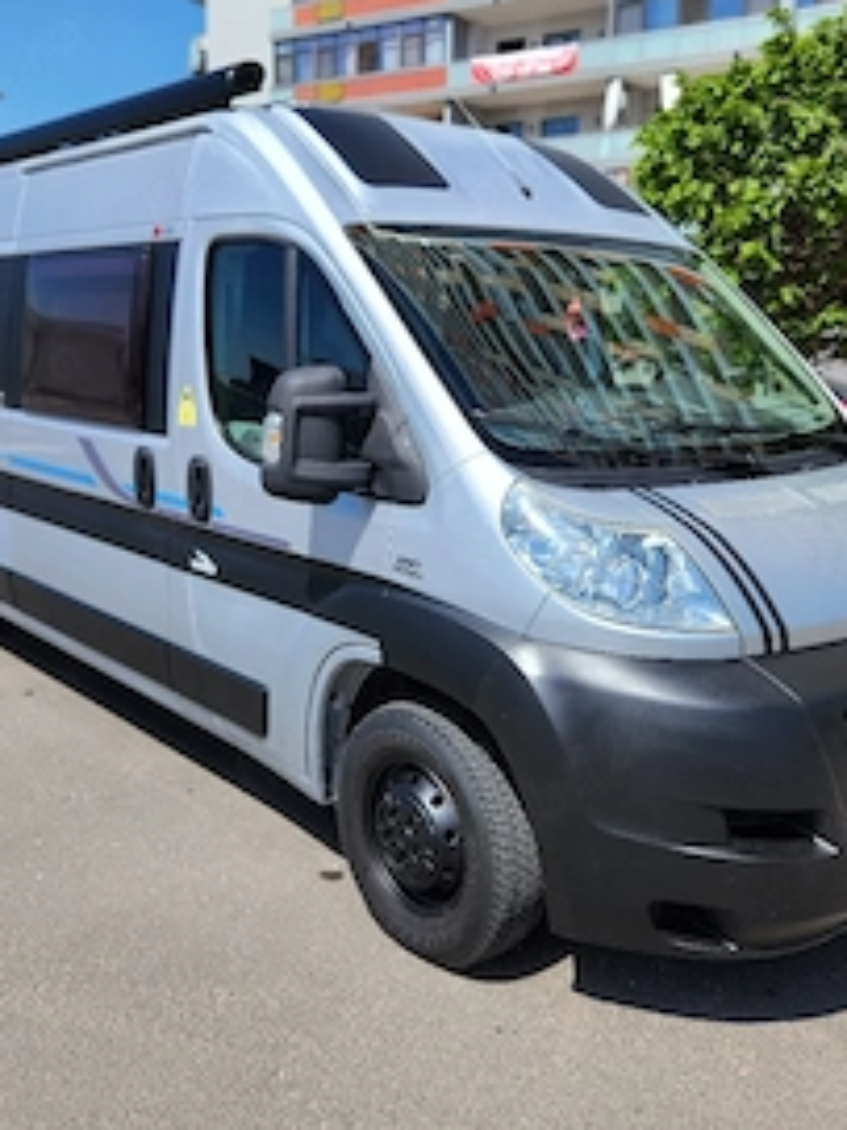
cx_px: 355
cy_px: 492
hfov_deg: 41.6
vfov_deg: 53.8
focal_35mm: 34
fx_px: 1110
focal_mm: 5.4
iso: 20
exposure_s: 1/1667
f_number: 1.8
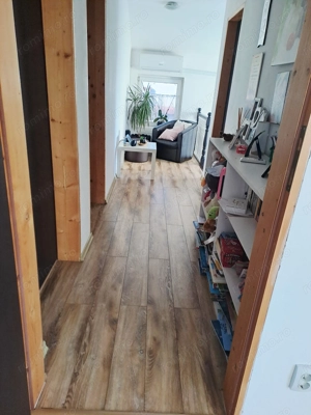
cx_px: 156
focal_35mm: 25
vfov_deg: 69.4
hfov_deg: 54.9
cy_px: 208
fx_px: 299
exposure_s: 1/50
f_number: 1.8
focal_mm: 4.65
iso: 200
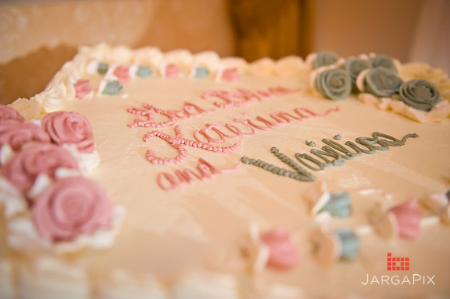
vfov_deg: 35.0
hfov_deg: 50.7
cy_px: 150
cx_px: 225
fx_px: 475
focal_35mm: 38
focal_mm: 38
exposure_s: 1/125
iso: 3200
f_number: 2.8
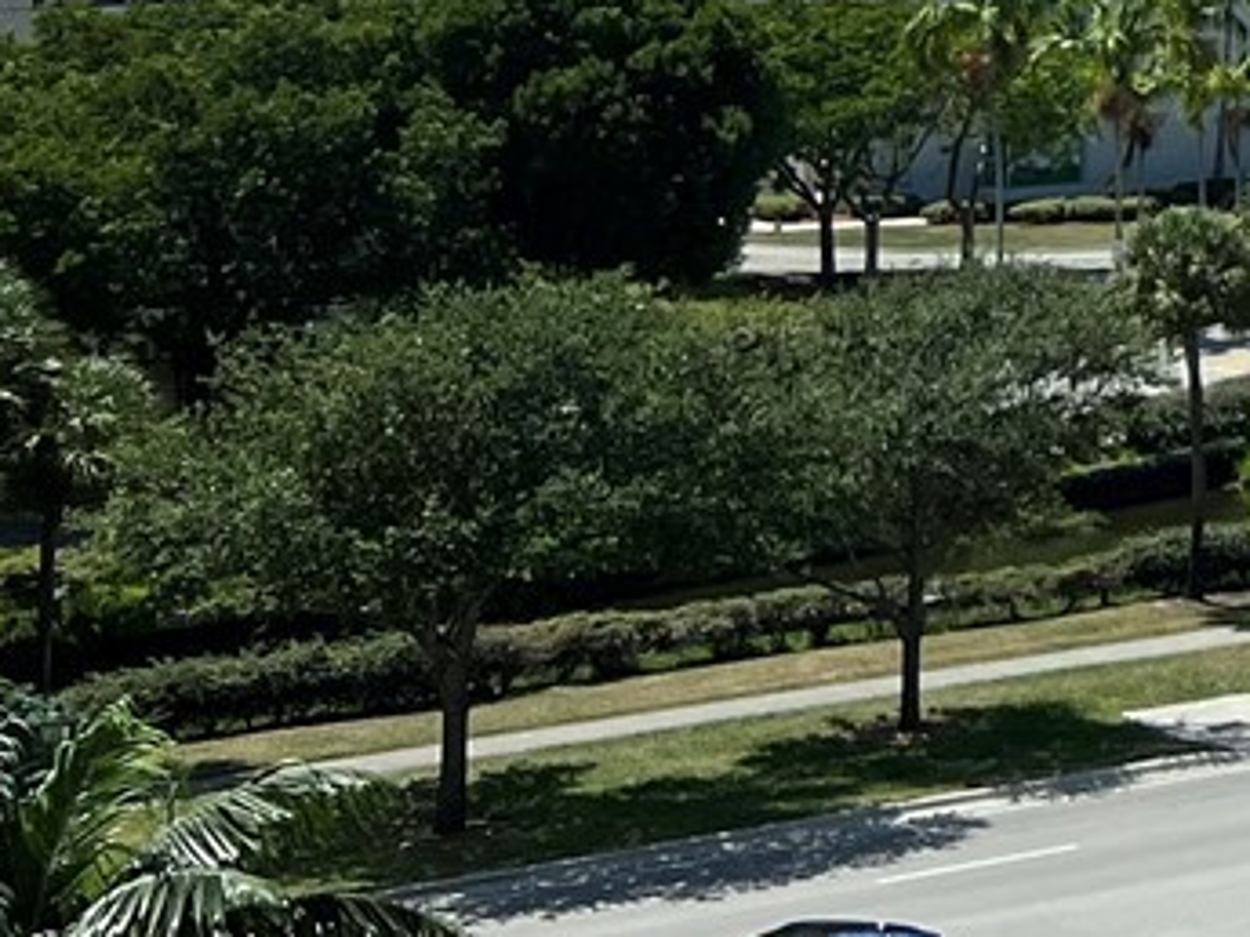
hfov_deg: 13.4
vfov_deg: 11.7
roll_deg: -0.2
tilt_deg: +2.1
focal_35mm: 121
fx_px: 4369
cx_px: 2689
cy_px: -501
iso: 50
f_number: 1.5
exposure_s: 1/3831
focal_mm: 5.7
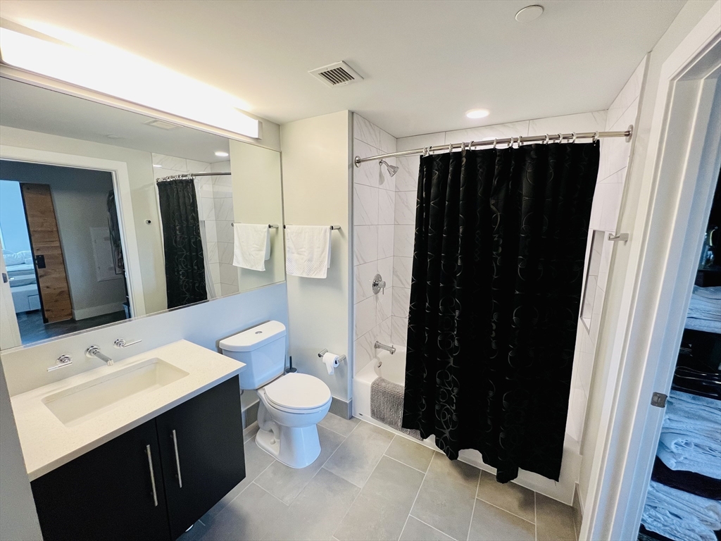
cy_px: 270
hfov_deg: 106.2
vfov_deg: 89.9
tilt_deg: -10.8
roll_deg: -0.4
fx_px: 271
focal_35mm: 13
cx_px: 360
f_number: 1.8
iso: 200
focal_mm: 1.57
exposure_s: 1/120
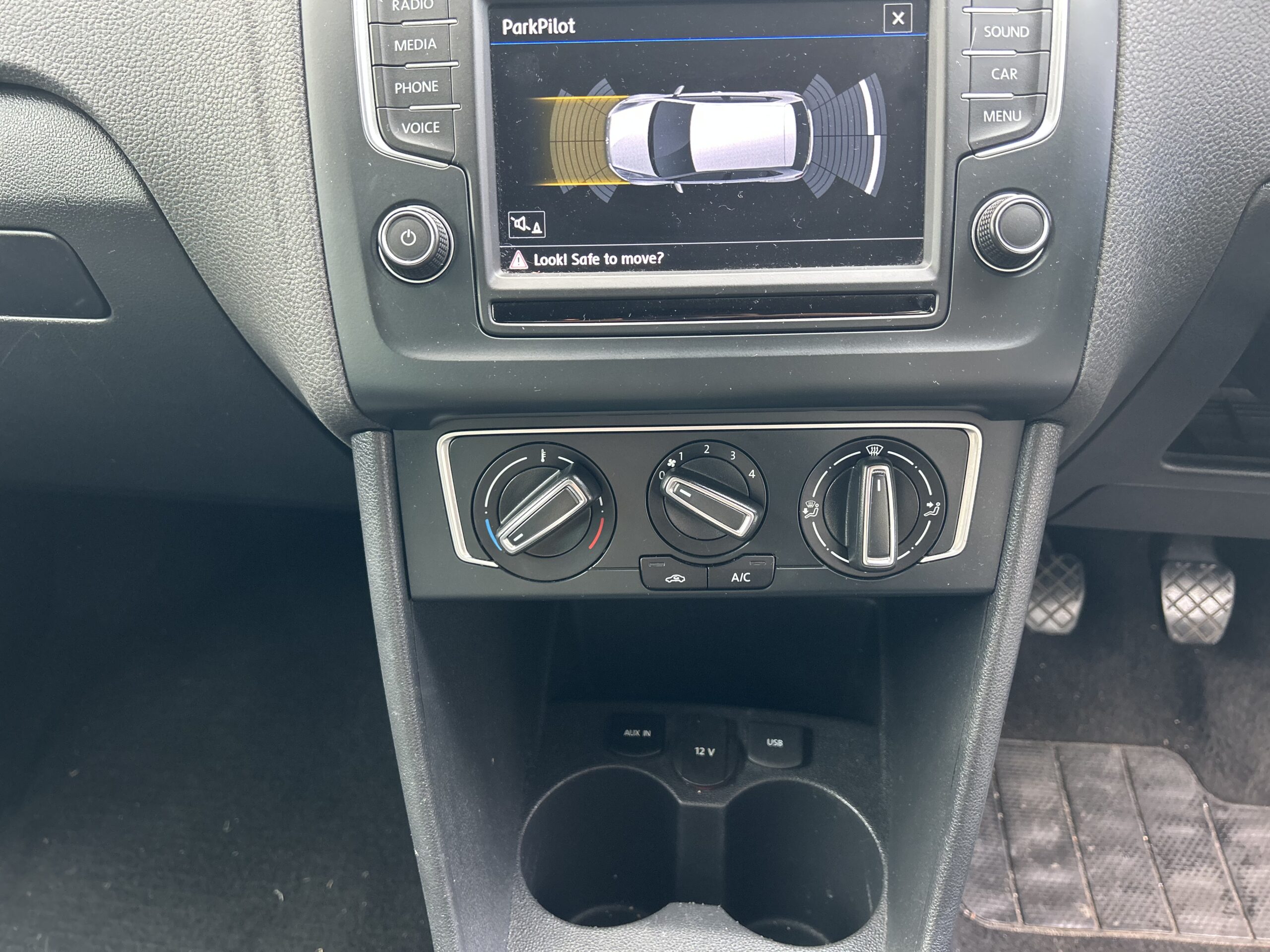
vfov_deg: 53.1
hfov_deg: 67.3
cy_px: 476
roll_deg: +3.0
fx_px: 954
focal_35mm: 26
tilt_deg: -33.4
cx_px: 635
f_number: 1.5
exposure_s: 1/60
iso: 160
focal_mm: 5.7
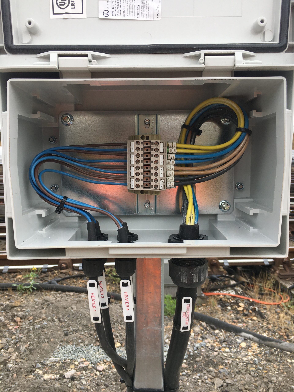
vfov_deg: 61.7
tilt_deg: -4.8
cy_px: 196
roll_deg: -0.5
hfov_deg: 48.2
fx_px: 328
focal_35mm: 29
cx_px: 147
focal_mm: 4.15
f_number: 2.2
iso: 25
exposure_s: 1/411
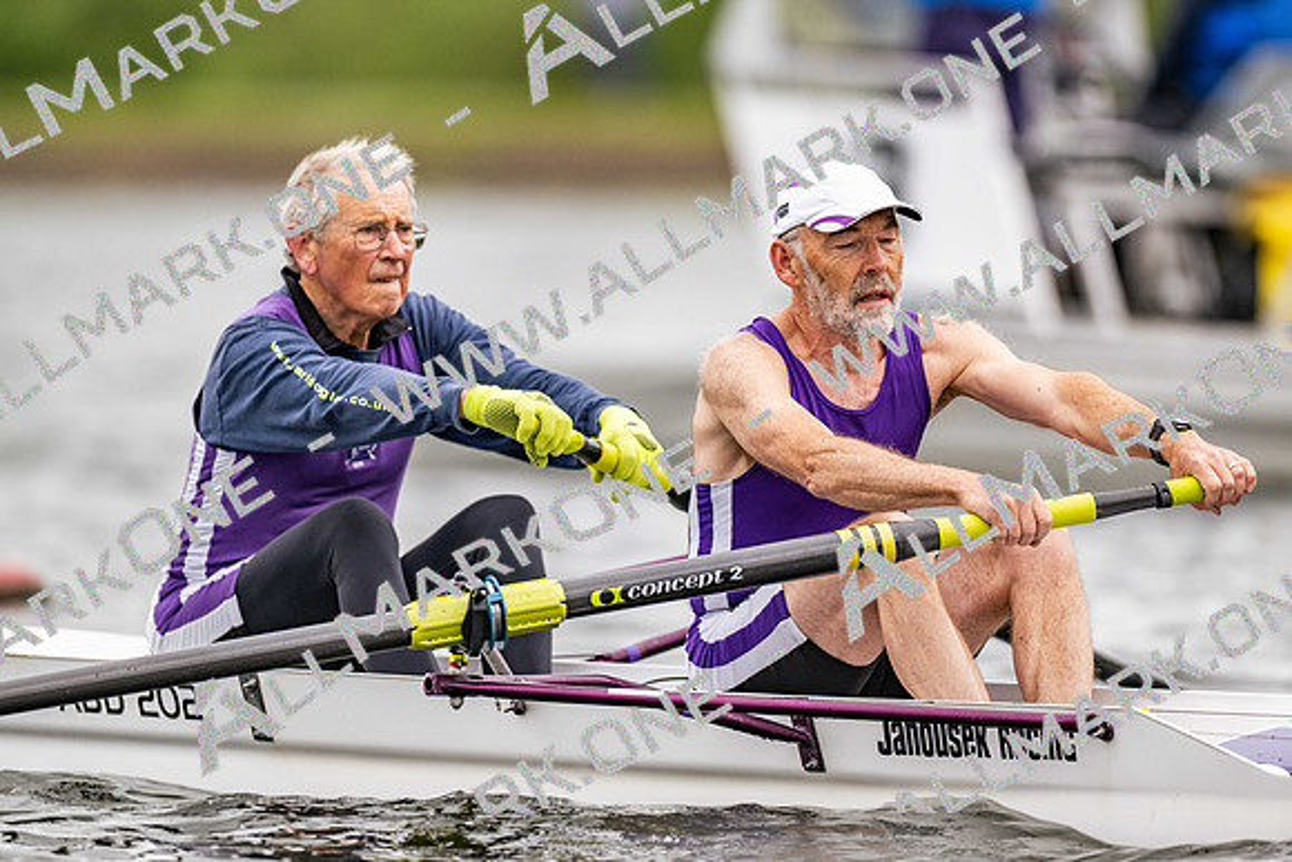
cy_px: 431
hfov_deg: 3.4
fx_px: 21537
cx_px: 646
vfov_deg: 2.3
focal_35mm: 600
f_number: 4
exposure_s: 1/2500
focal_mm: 600
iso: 720
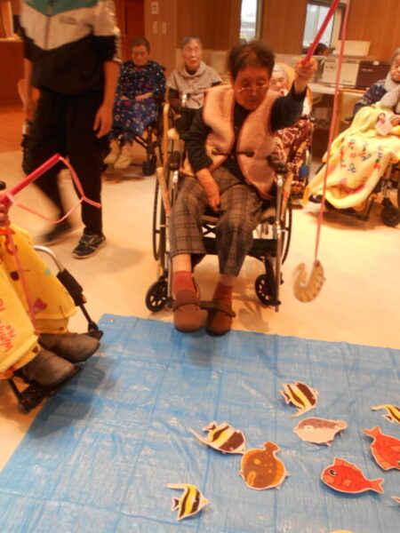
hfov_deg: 46.8
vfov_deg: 60.0
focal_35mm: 30
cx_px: 200
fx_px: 462
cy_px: 266
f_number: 3.4
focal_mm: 5.1
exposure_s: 1/30
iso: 200
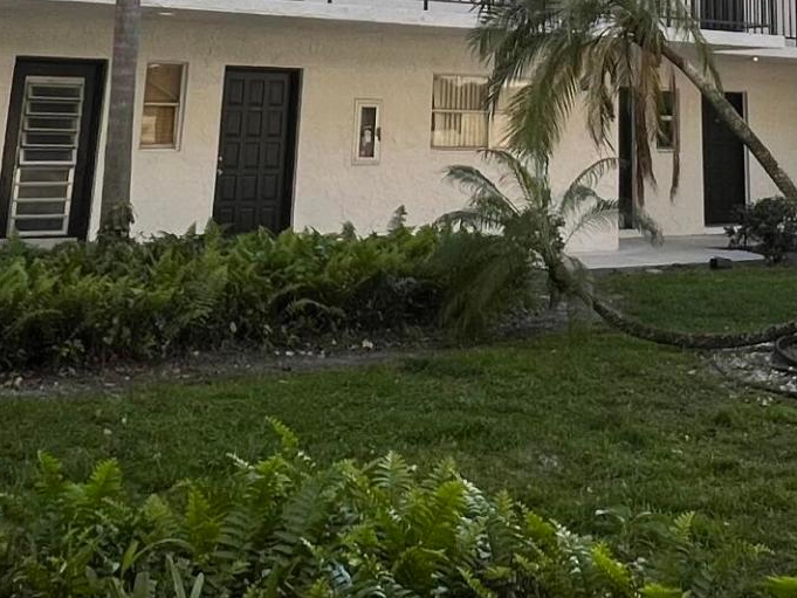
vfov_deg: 22.0
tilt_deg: +17.5
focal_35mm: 55
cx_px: 545
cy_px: -300
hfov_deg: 34.5
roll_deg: -1.3
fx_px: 1267
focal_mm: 1.57
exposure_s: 1/673
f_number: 1.8
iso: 32
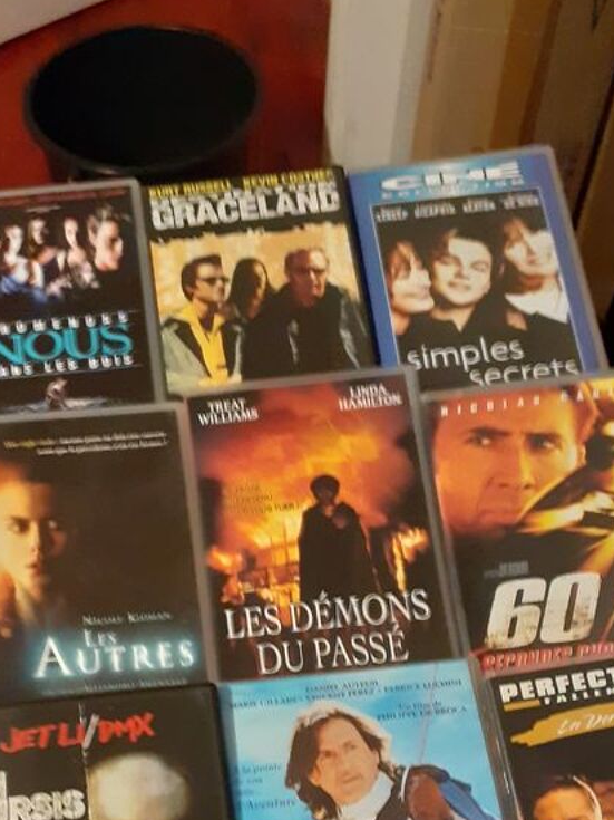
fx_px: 1159
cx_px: 169
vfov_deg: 36.7
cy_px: 721
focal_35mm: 49
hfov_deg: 29.3
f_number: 1.9
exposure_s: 1/25
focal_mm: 3.6
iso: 500
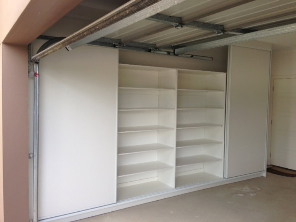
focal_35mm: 33
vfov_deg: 43.0
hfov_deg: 55.3
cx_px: 148
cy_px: 111
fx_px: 282
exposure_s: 1/177
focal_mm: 4.1
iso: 50
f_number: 2.4
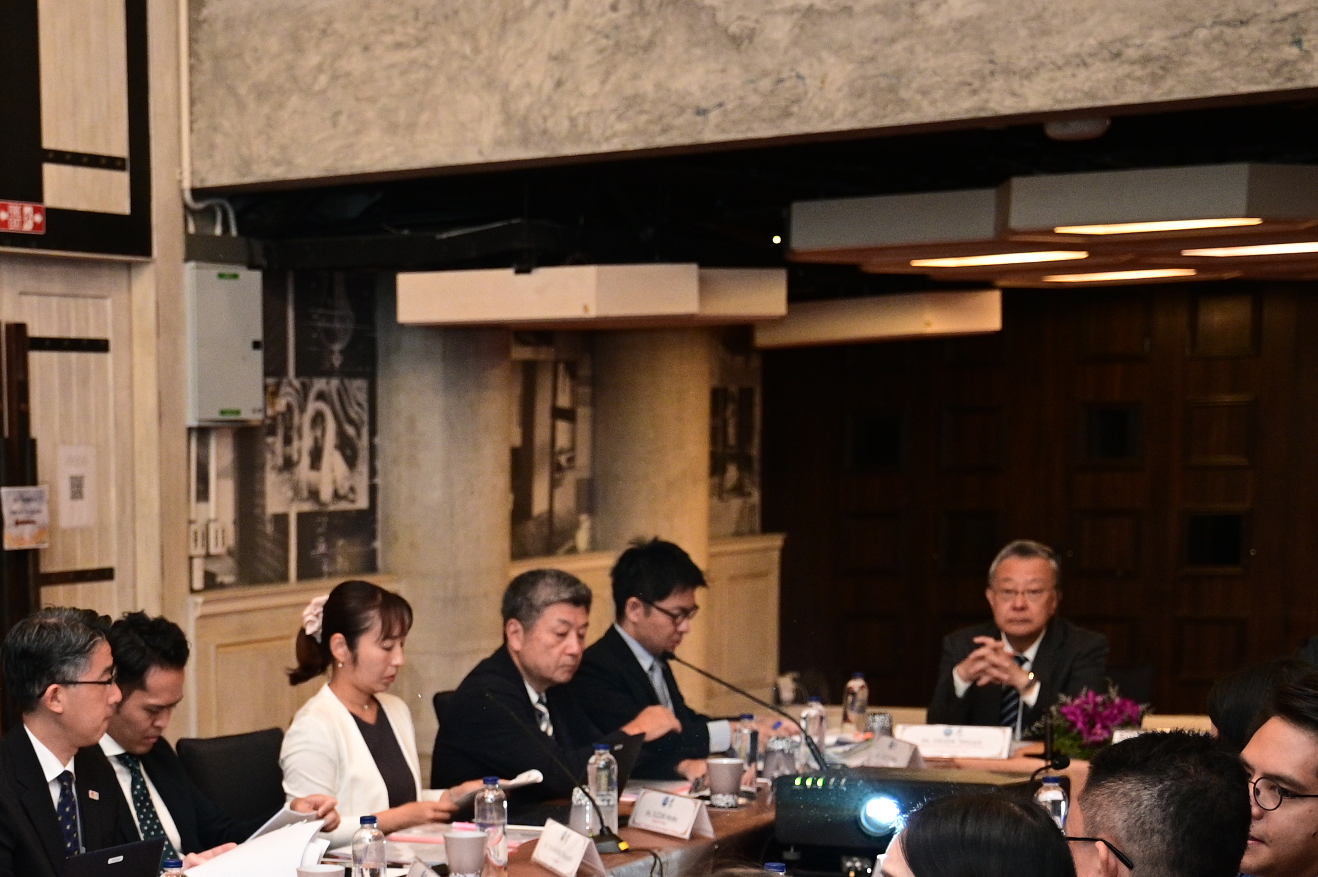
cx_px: 52
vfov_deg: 16.6
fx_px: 2898
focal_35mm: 79
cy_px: 1015
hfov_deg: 24.6
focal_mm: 32.5
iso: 2000
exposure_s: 1/125
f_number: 2.8
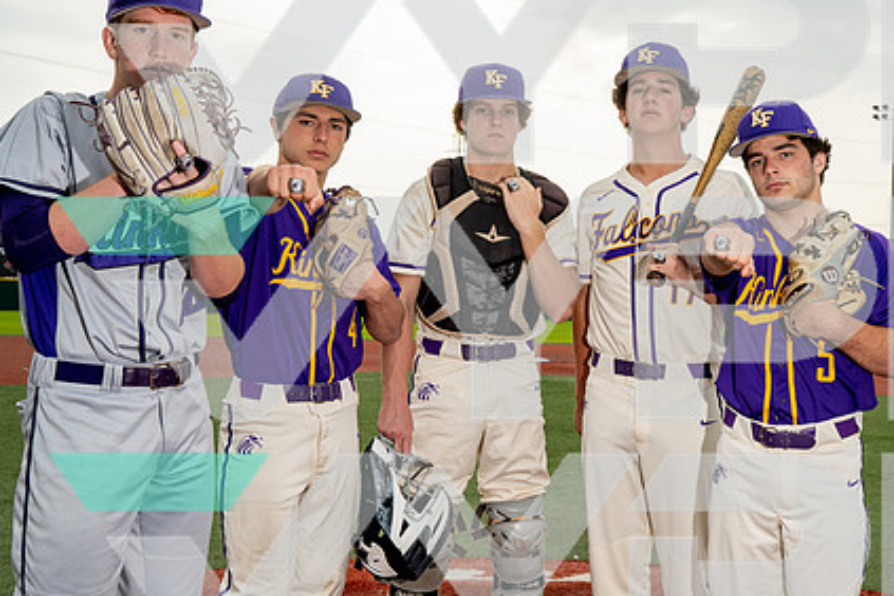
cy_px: 310
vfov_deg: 28.1
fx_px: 1192
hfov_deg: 40.6
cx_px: 594
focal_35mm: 48
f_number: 8
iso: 125
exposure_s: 1/250
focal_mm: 35
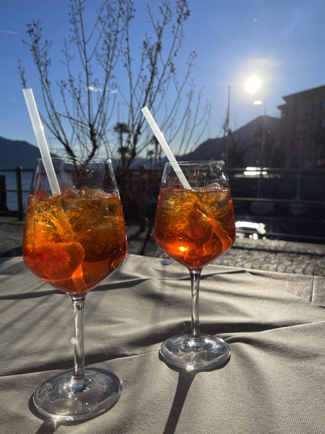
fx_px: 351
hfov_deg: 49.7
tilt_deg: -7.0
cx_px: 167
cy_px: 210
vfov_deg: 63.4
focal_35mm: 28
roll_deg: +0.1
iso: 32
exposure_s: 1/7407
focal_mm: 5.1
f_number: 1.6
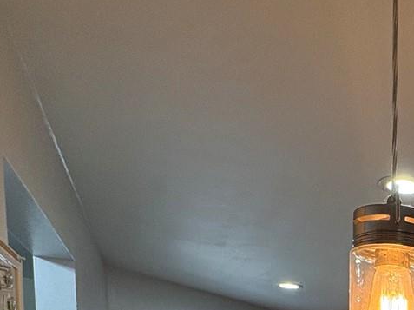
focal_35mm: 47
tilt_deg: -4.9
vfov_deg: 24.8
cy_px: 448
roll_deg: -1.4
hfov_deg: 33.6
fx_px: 562
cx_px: 486
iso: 250
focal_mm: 2.22
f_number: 2.2
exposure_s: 1/60
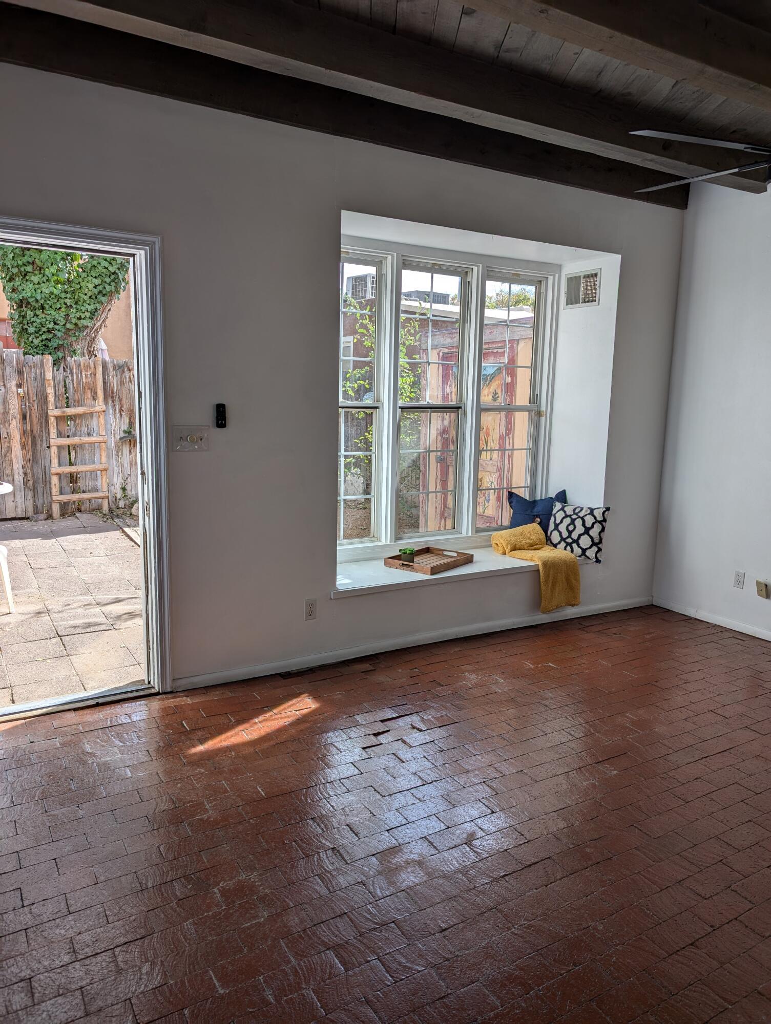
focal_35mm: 24
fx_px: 711
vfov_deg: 71.5
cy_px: 512
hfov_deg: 56.9
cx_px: 386
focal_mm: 6.9
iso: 20
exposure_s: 1/344
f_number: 1.68
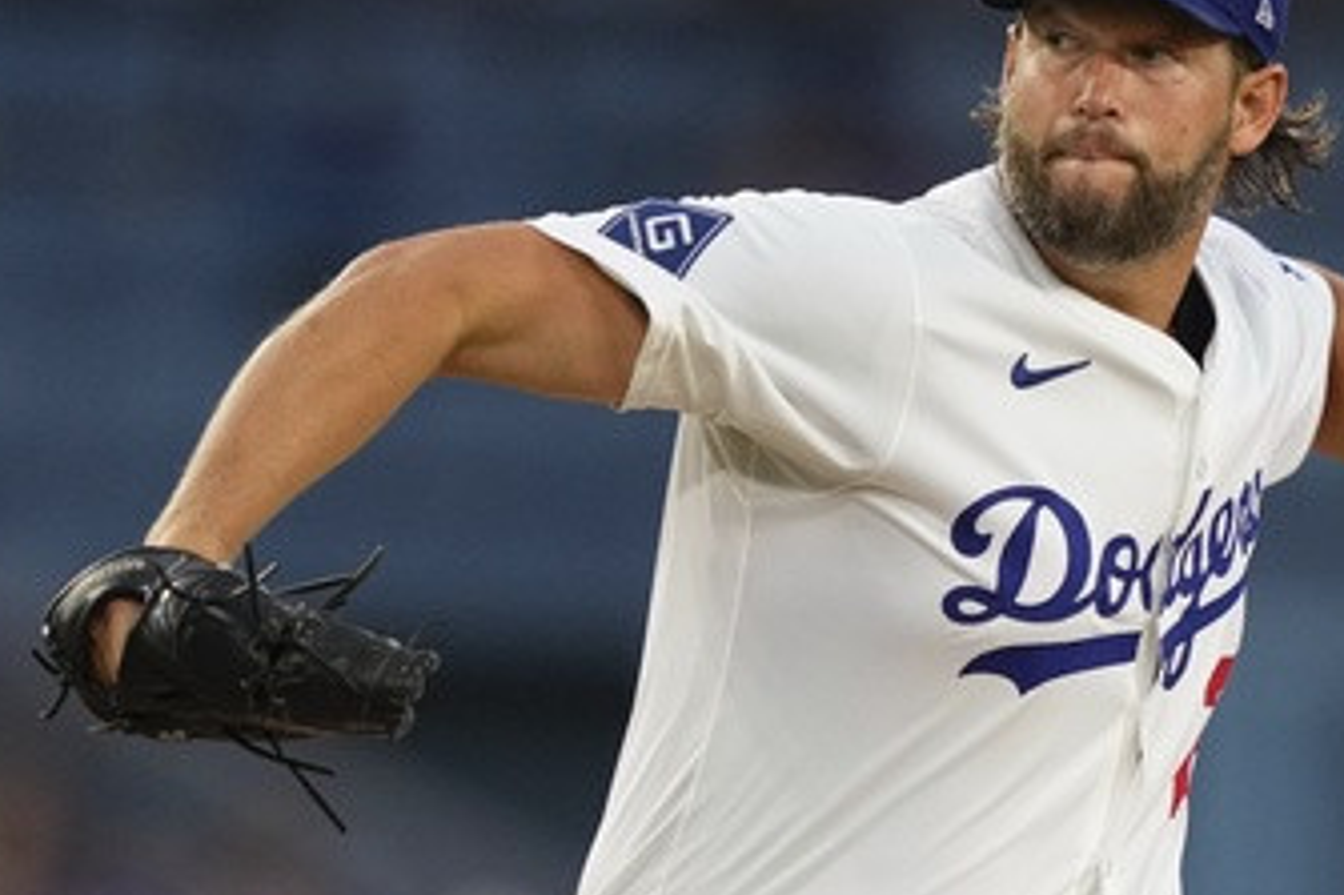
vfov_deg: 2.2
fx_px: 22798
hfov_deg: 3.4
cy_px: 452
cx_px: 967
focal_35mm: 611
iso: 1600
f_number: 2.8
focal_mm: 400
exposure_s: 1/2500
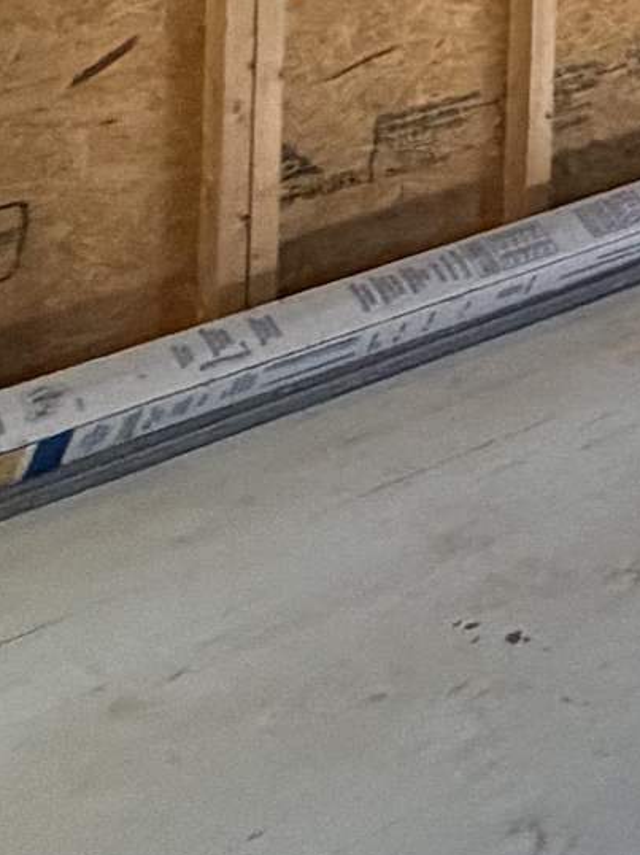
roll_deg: +0.7
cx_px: 2004
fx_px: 1974
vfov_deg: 18.5
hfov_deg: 10.8
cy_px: -725
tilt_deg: +2.6
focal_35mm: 80
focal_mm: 2.22
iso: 400
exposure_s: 1/60
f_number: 2.2
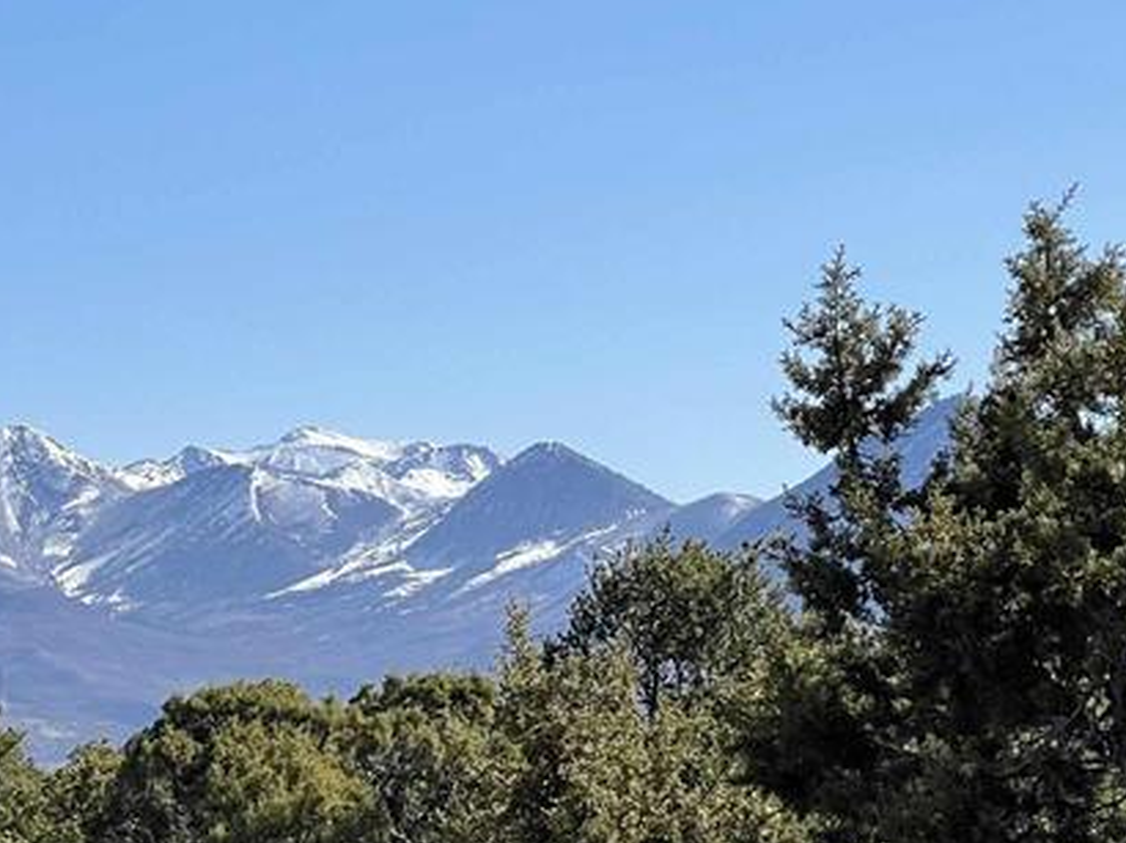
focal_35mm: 160
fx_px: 5201
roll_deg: +1.4
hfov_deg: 12.2
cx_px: 55
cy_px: 568
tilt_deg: +1.8
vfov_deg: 9.3
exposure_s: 1/1815
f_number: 2.2
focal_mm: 7.5
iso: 20
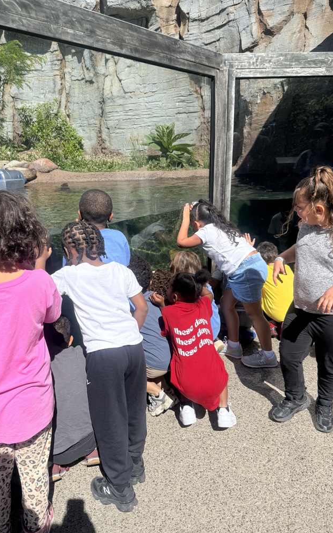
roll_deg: +2.1
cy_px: 262
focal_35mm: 26
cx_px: 147
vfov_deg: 70.4
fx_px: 378
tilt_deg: -14.5
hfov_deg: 47.5
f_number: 1.78
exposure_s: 1/6173
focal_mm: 6.76
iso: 100
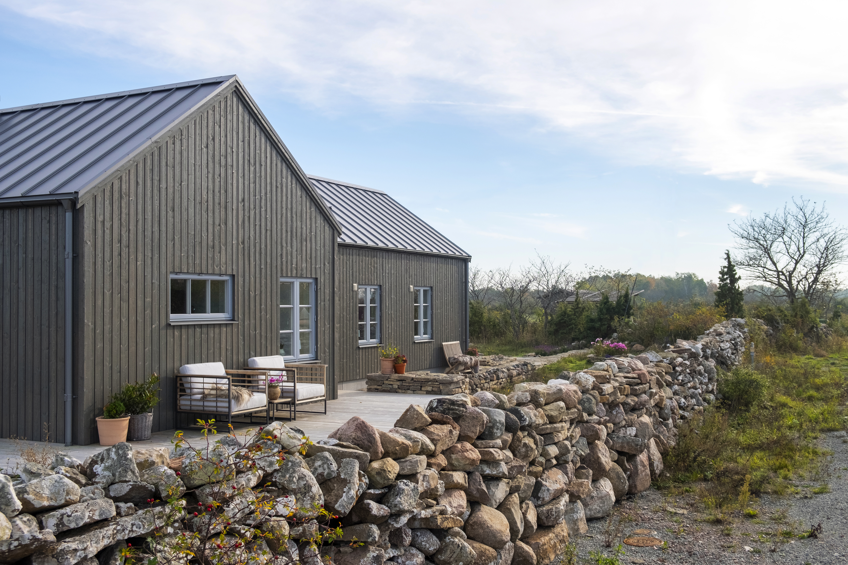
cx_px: 424
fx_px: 848
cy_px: 282
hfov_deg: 53.1
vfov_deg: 36.9
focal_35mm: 36
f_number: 5.6
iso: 400
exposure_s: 1/1000
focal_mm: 24.3
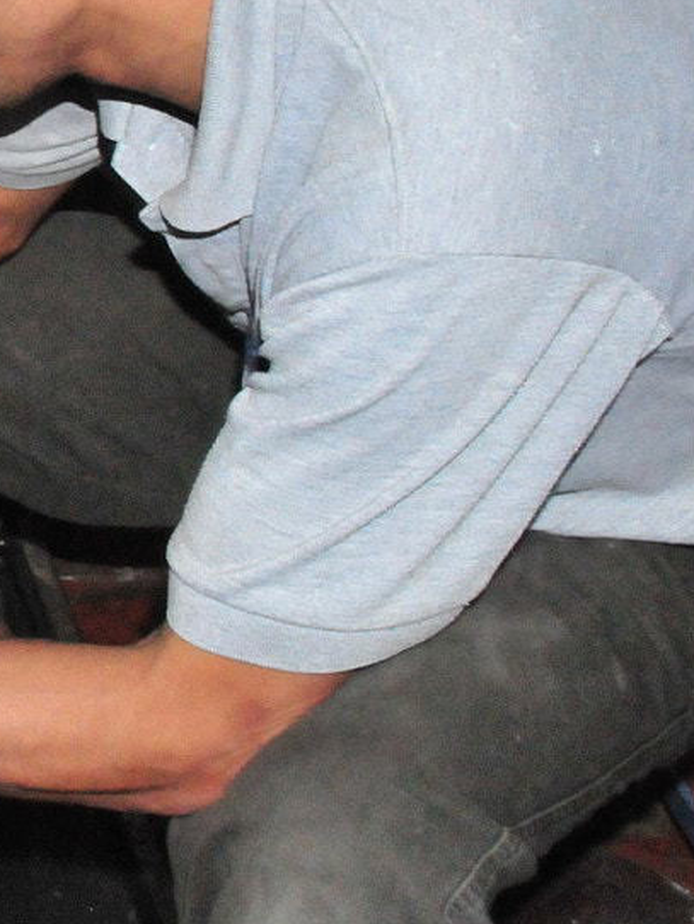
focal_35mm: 85
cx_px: -612
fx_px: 2270
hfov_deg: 14.8
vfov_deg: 22.5
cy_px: 101
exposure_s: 1/60
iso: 3200
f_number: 22
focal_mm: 20
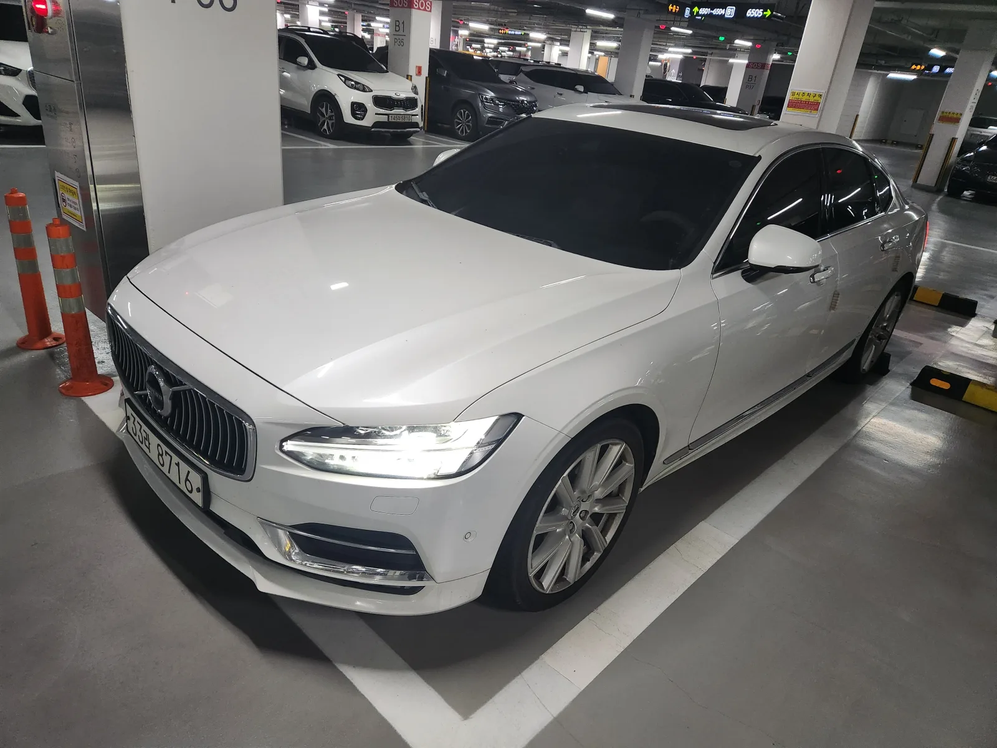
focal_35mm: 23
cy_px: 374
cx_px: 498
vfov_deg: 58.9
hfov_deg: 73.9
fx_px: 662
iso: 500
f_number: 1.8
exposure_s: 1/120
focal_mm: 5.4
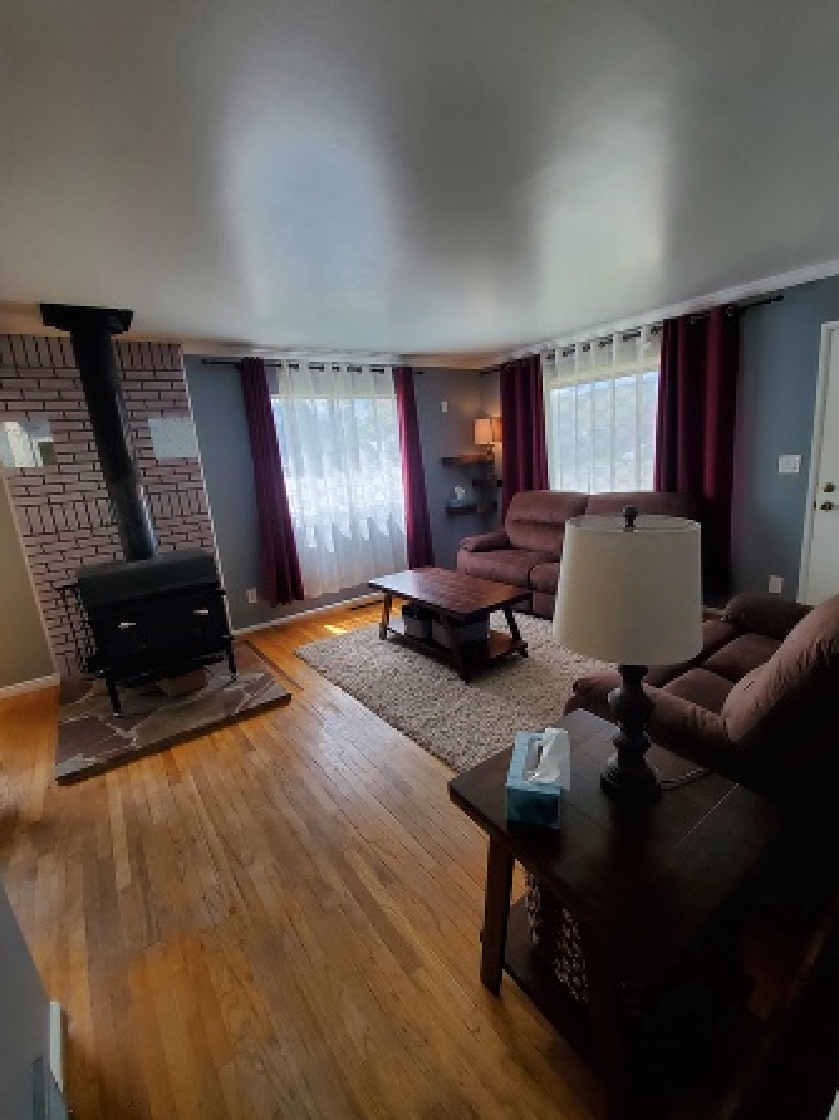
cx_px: 442
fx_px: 453
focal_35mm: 14
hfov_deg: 85.5
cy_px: 552
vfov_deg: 102.1
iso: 100
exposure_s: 1/119
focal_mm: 1.8
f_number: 2.2
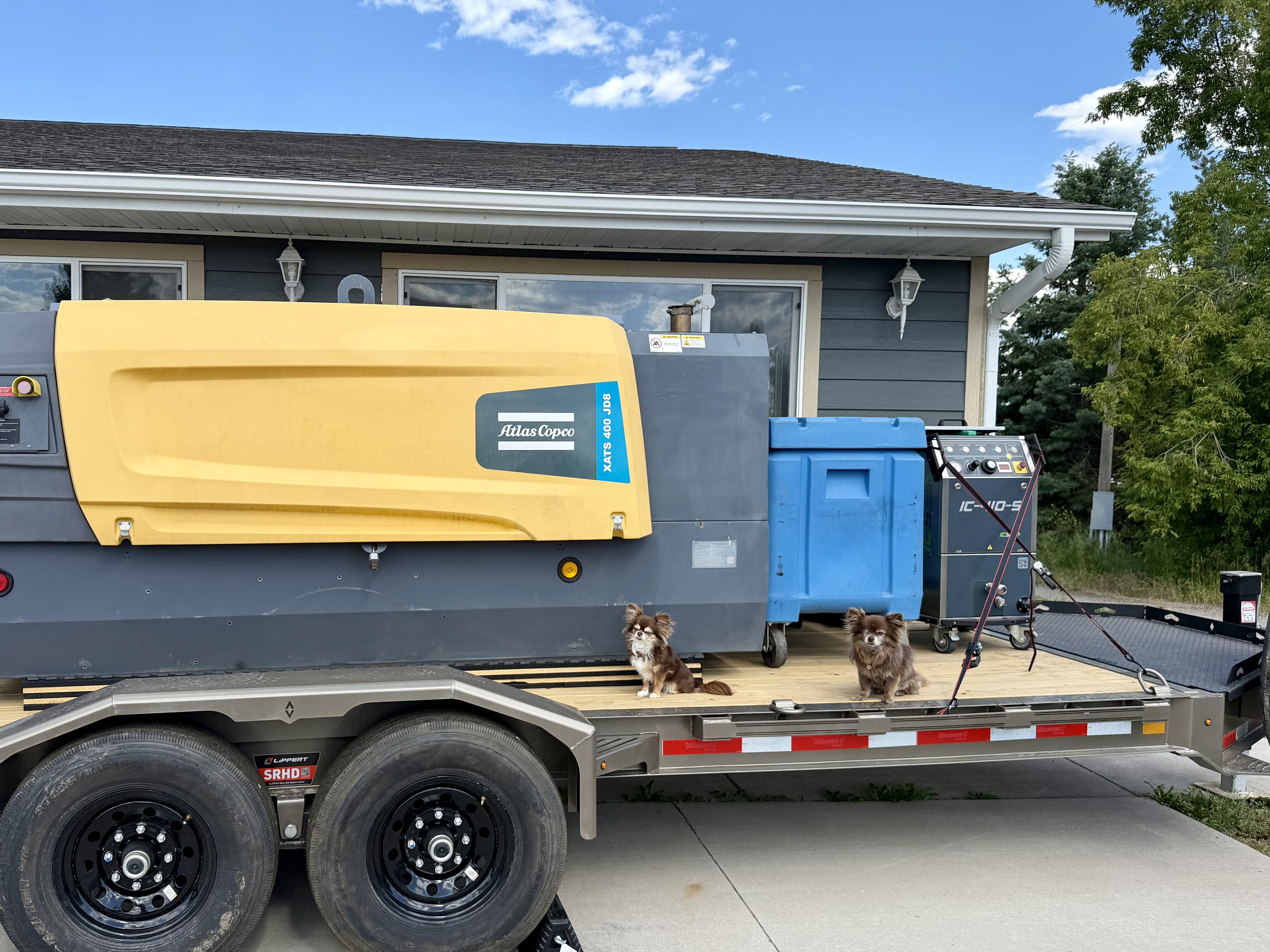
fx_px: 1101
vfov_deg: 46.8
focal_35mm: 30
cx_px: 521
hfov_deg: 59.6
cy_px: 503
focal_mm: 6.76
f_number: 1.78
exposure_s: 1/2525
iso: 80
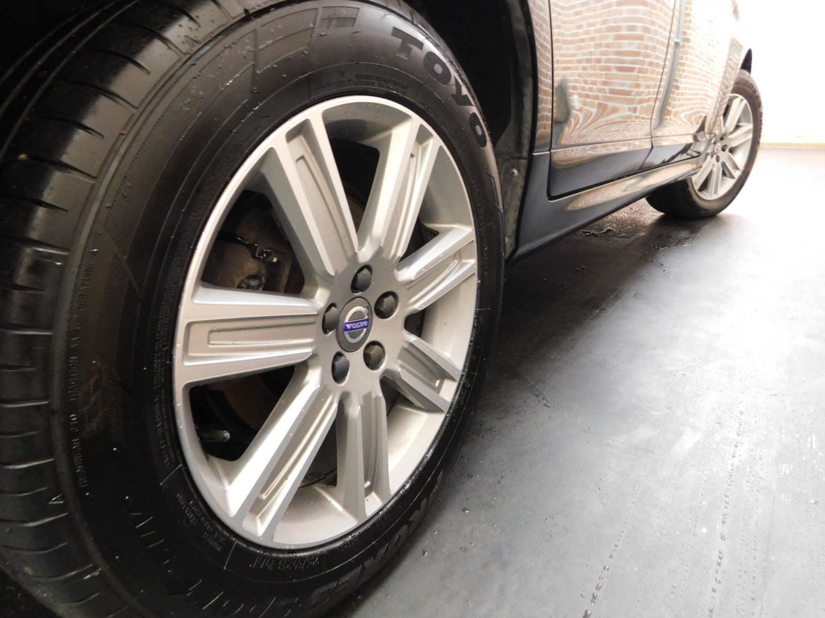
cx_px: 412
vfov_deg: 58.9
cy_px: 309
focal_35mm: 23
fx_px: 548
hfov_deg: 73.9
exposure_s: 1/8
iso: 500
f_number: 3
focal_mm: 4
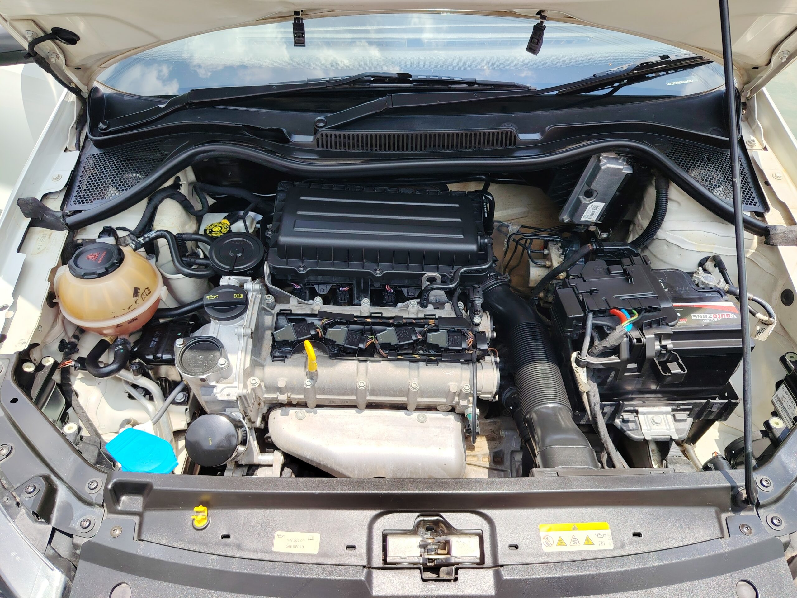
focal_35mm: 24
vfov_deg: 56.8
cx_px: 398
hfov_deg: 71.6
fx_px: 553
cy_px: 299
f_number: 1.75
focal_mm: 5.25
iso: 100
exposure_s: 1/377
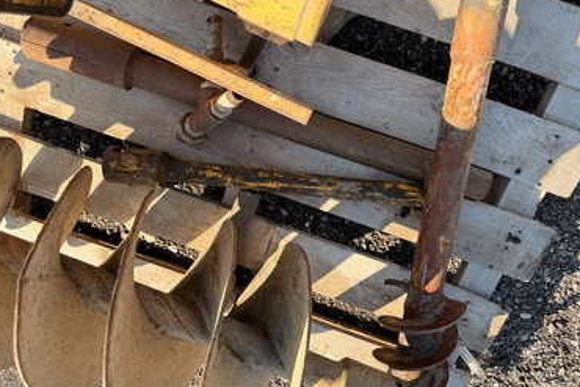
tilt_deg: -72.1
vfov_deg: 48.0
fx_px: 435
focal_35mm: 27
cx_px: 270
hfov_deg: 67.3
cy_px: 199
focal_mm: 6.76
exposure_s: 1/1230
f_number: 1.78
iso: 100
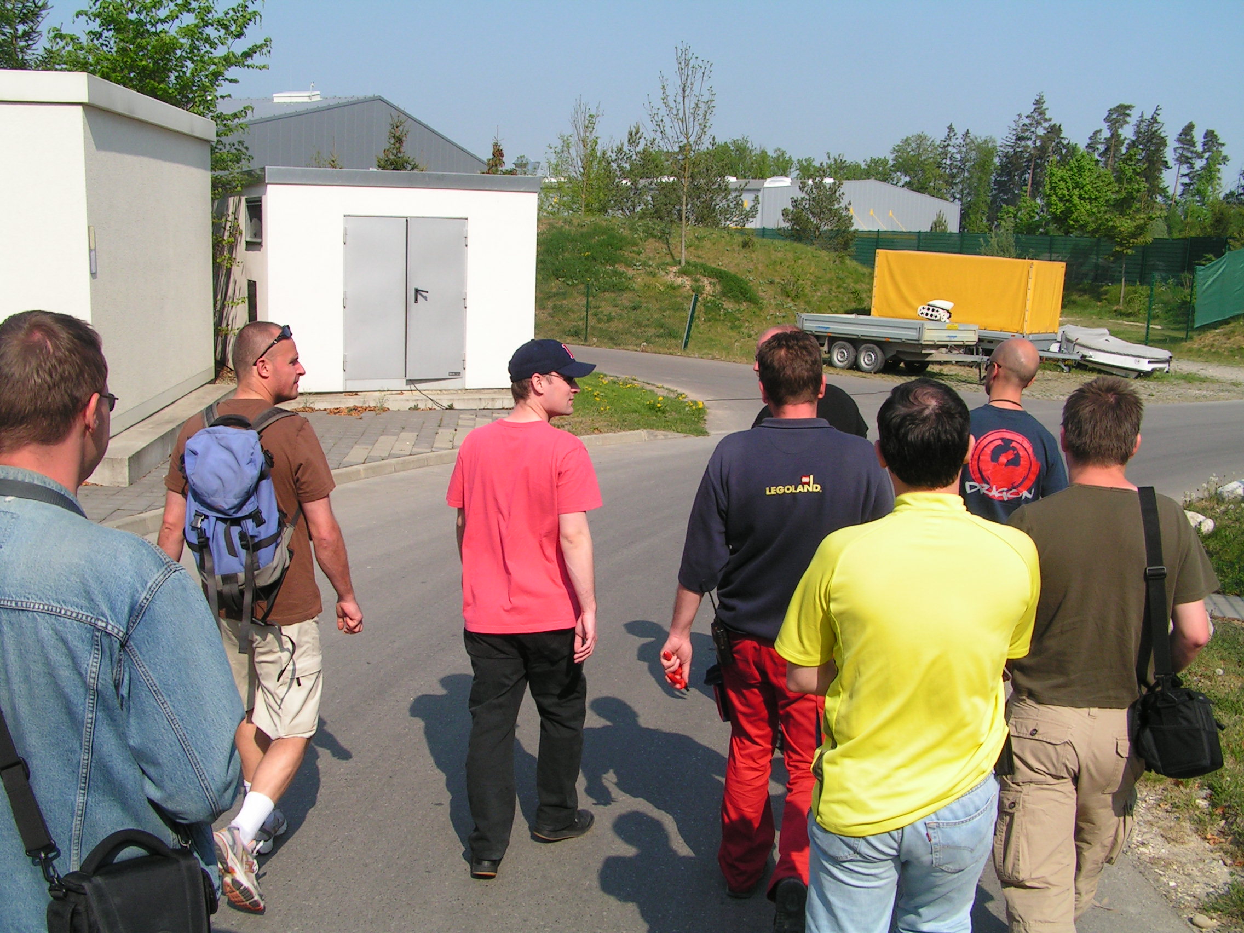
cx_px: 622
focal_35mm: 38
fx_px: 1366
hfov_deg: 49.0
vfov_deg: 37.7
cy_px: 466
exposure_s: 1/400
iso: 50
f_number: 5.6
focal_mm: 6.3
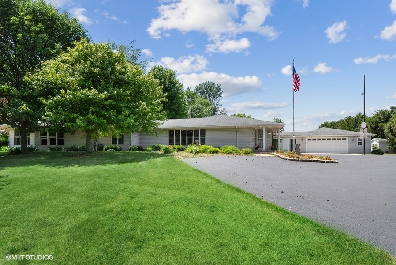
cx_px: 198
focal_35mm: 19
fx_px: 209
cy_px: 132
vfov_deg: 64.6
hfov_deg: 86.9
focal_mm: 19
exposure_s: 1/400
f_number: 10
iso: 200
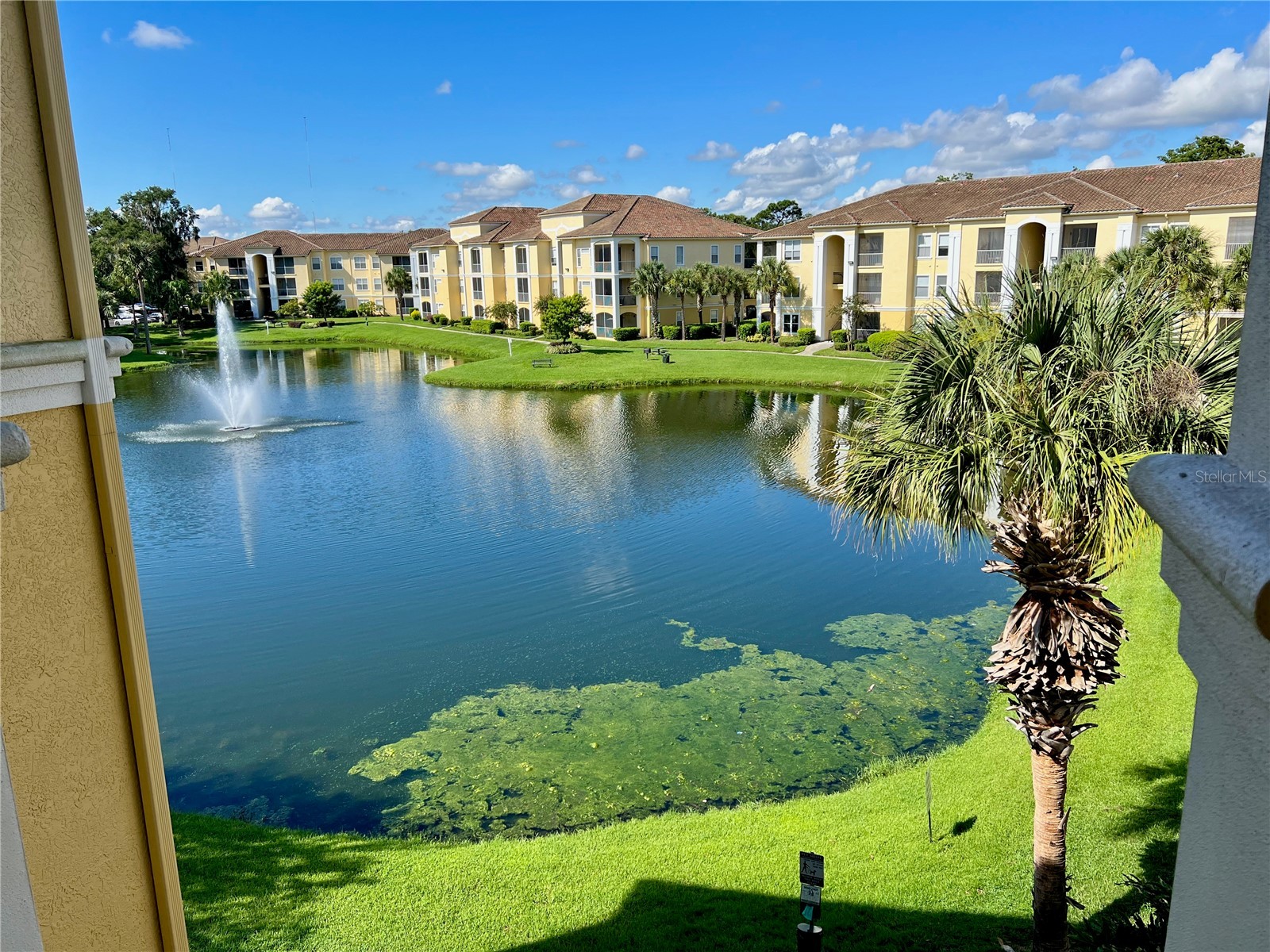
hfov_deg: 67.3
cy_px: 476
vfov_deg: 53.1
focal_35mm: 26
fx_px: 954
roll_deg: +0.9
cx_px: 635
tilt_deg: -13.2
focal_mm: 5.7
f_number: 1.5
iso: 50
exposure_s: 1/3460
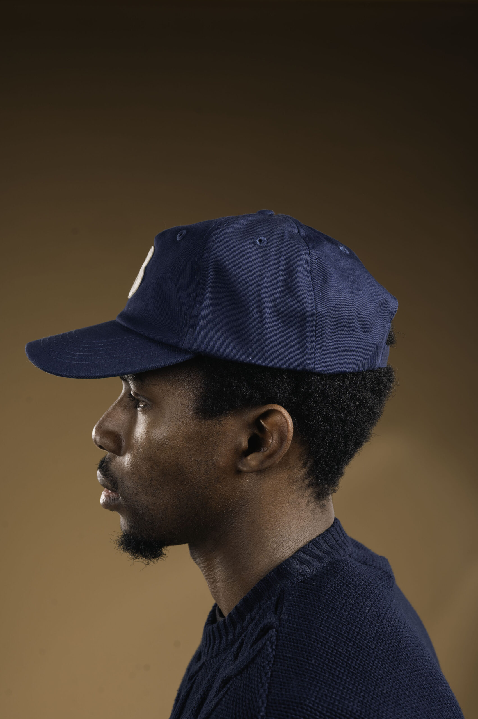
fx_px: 997
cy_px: 360
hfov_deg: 27.0
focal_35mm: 50
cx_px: 239
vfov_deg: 39.6
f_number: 8
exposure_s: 1/125
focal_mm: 50
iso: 160
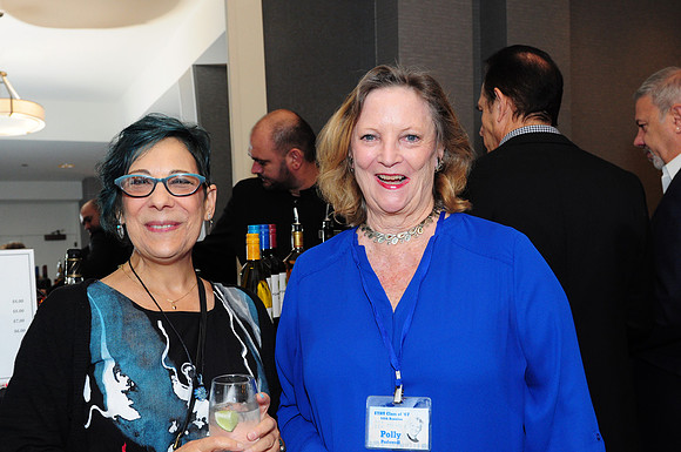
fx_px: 878
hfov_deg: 42.4
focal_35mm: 46
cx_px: 340
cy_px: 226
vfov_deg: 28.9
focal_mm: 31
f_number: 6.3
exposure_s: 1/60
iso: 1000
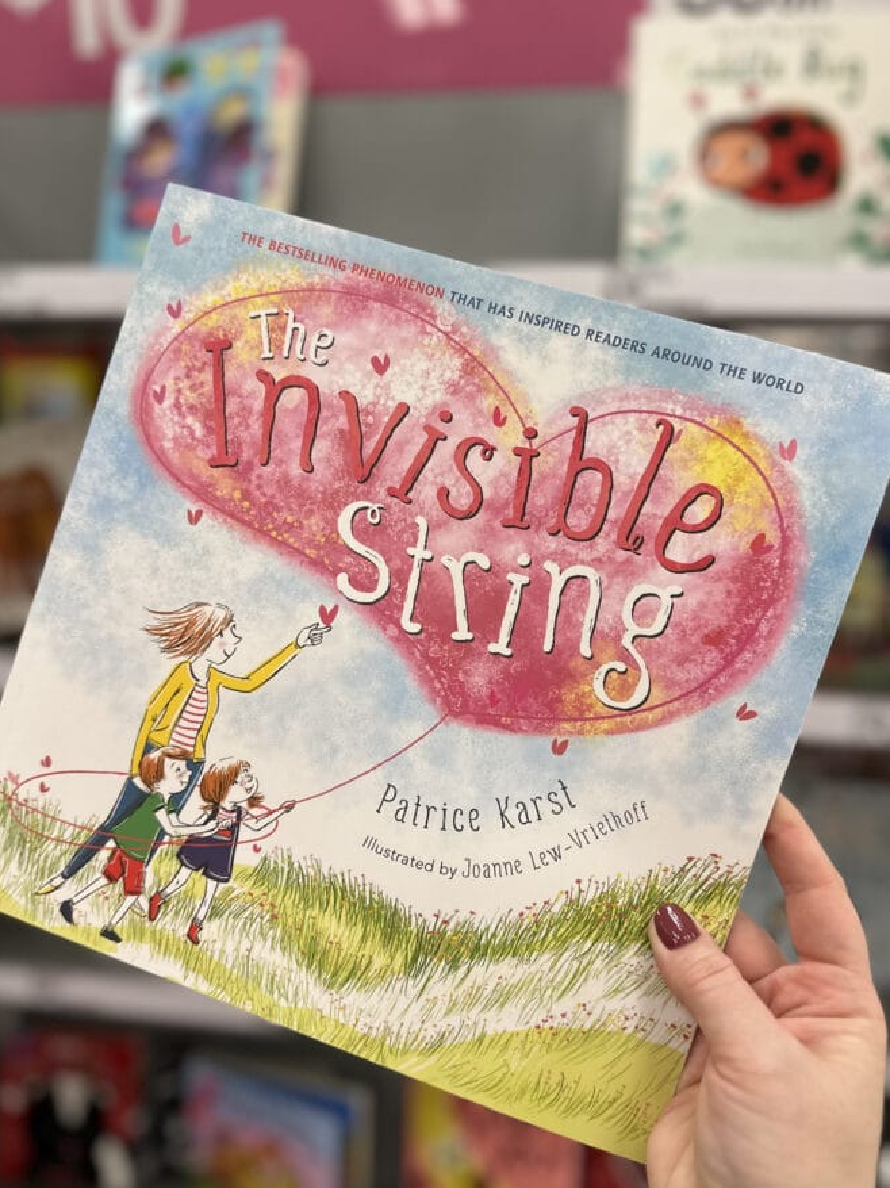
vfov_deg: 63.4
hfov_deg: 49.7
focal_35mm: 28
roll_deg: -1.2
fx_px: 960
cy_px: 639
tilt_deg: -15.7
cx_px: 463
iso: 160
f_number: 1.78
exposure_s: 1/121
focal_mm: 6.86
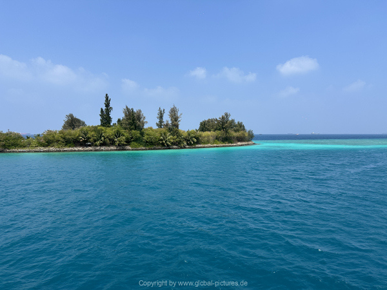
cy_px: 145
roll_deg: +0.8
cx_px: 194
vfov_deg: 56.8
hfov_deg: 71.6
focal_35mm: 24
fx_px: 268
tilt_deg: -4.8
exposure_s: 1/5263
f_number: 1.78
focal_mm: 6.86
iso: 80
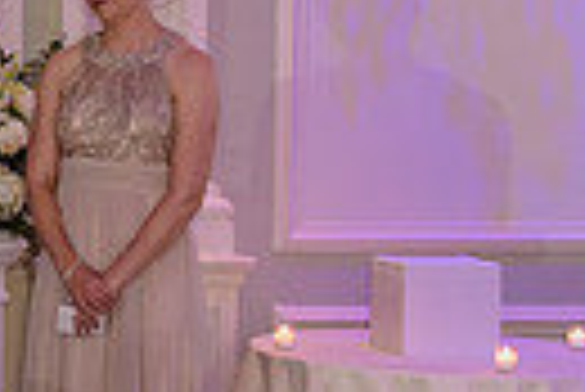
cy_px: 101
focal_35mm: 143
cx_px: -549
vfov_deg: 9.6
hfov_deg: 12.7
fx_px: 2326
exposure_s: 1/125
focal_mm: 32
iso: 1600
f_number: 3.2
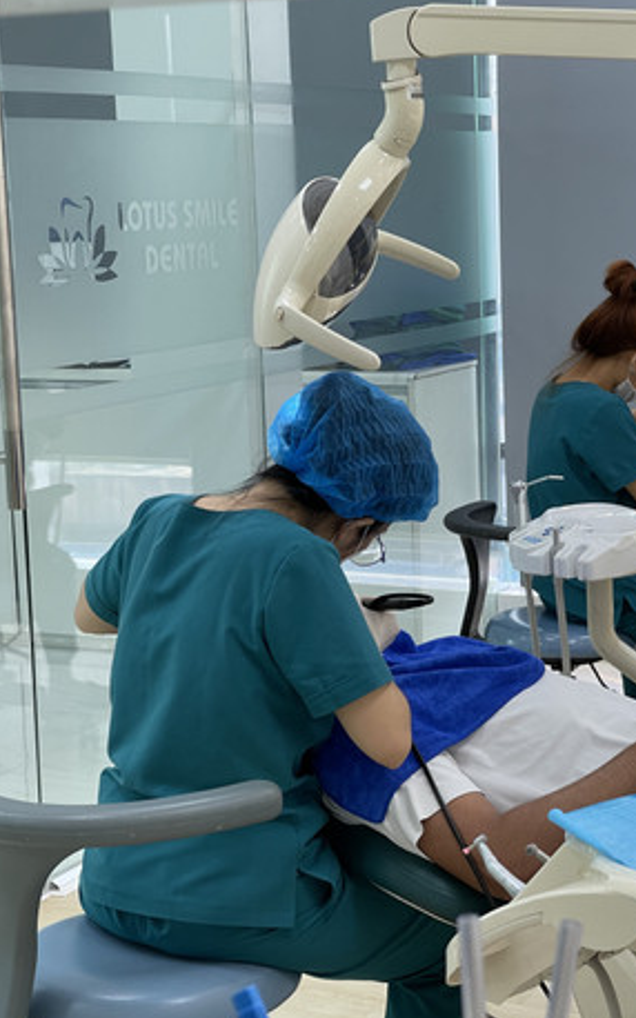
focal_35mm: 74
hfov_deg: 17.6
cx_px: 392
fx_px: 2054
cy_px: 487
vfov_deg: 27.9
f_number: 2.2
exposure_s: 1/100
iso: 80
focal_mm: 7.5
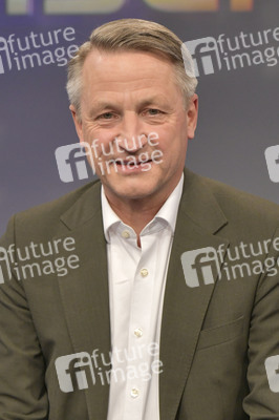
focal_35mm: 70
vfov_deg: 28.9
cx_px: 140
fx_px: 815
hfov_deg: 19.4
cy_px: 210
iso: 2500
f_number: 5.6
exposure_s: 1/320
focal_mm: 70
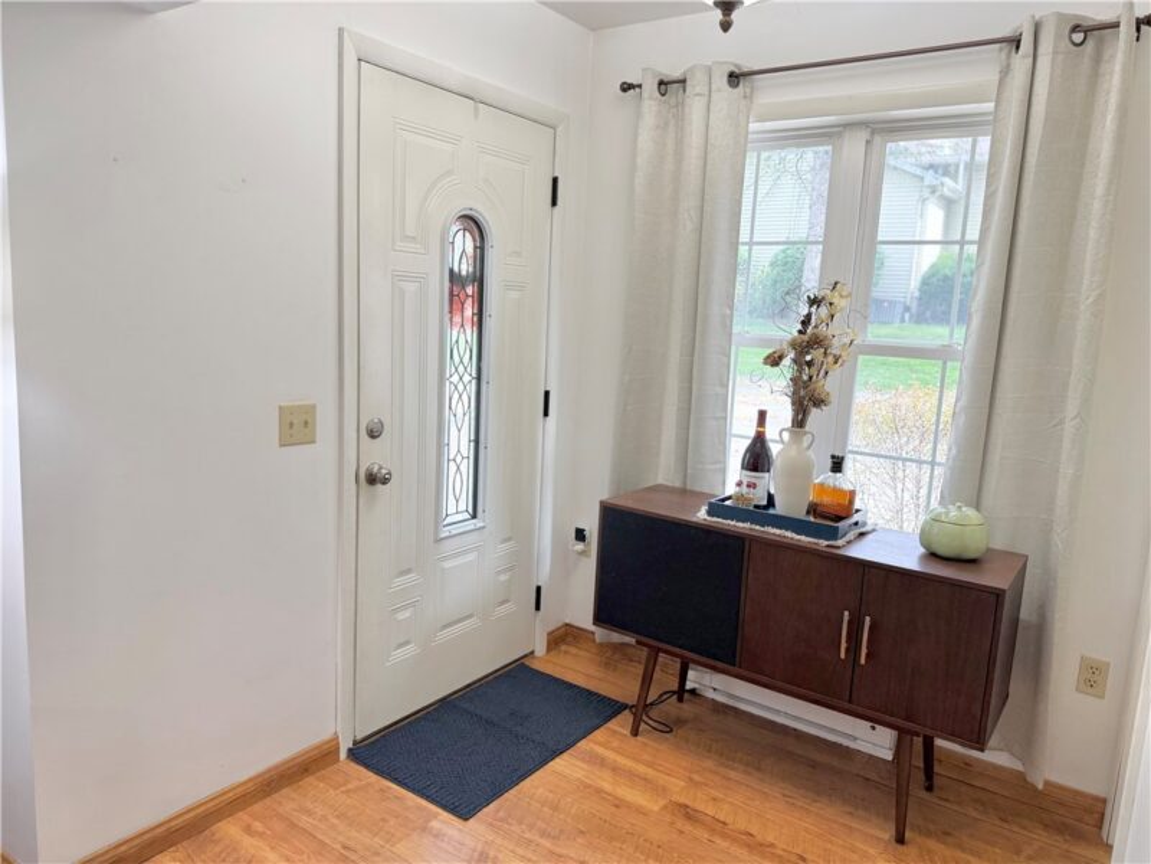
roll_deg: -2.6
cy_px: 432
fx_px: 798
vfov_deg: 56.8
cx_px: 576
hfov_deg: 71.6
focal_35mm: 24
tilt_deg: -8.9
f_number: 1.78
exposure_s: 1/120
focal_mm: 6.76
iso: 125
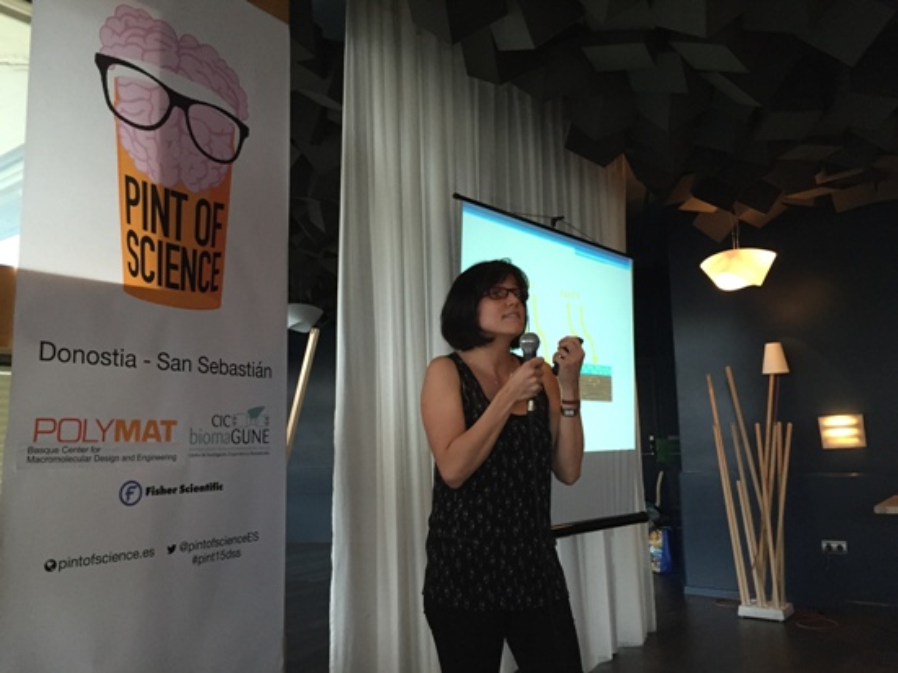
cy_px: 336
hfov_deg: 61.7
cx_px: 449
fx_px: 752
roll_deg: +0.2
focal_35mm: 29
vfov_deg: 48.2
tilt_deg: +8.6
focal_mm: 4.15
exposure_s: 1/30
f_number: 2.2
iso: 160
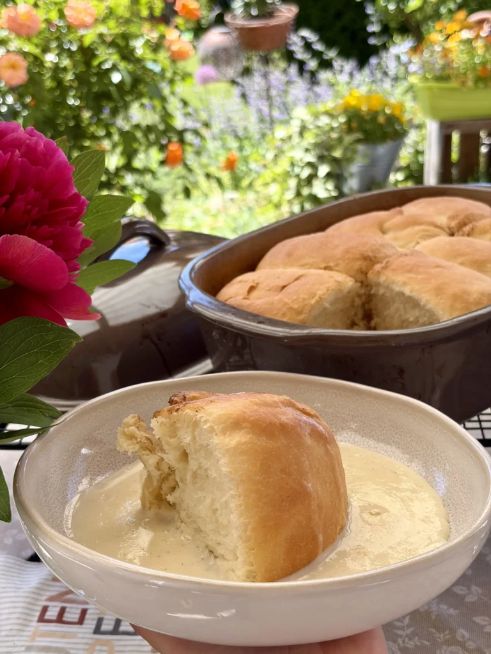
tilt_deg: -22.4
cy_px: 327
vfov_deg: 36.8
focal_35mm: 52
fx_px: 983
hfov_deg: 28.0
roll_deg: +2.5
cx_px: 246
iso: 32
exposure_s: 1/660
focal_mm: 5.96
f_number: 1.6
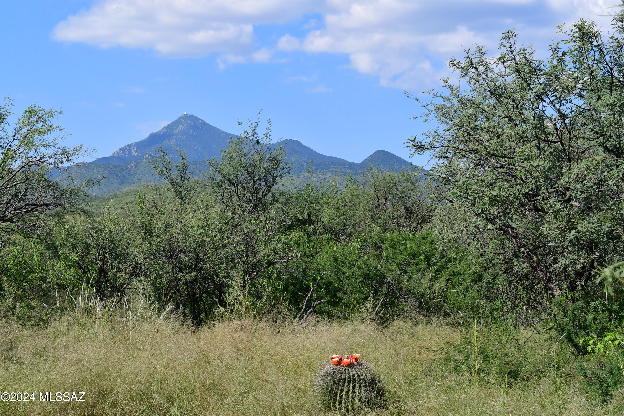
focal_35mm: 82
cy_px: 208
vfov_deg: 16.7
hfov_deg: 24.8
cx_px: 312
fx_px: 1421
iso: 800
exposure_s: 1/1000
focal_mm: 55
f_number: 13
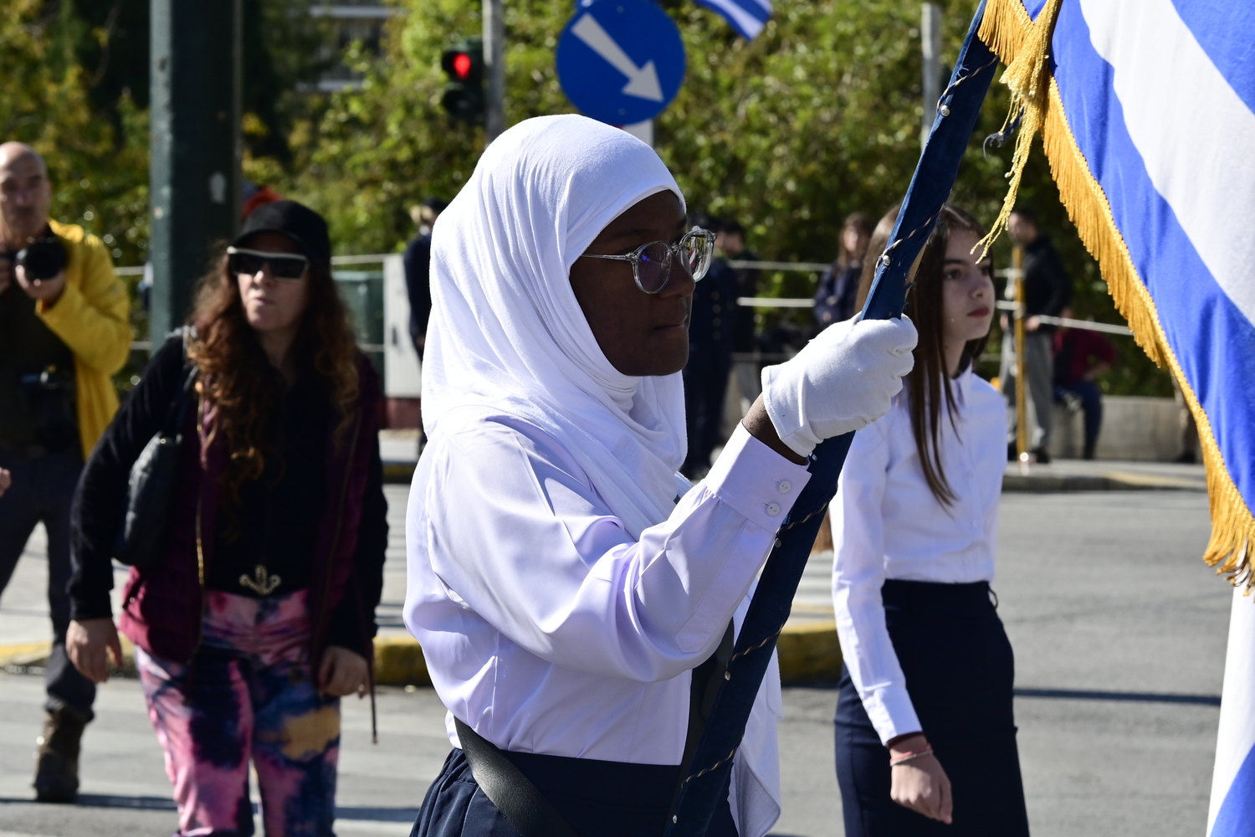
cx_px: 628
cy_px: 418
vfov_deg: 9.9
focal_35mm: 138
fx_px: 4810
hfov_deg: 14.9
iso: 400
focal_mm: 92
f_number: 9
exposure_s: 1/800
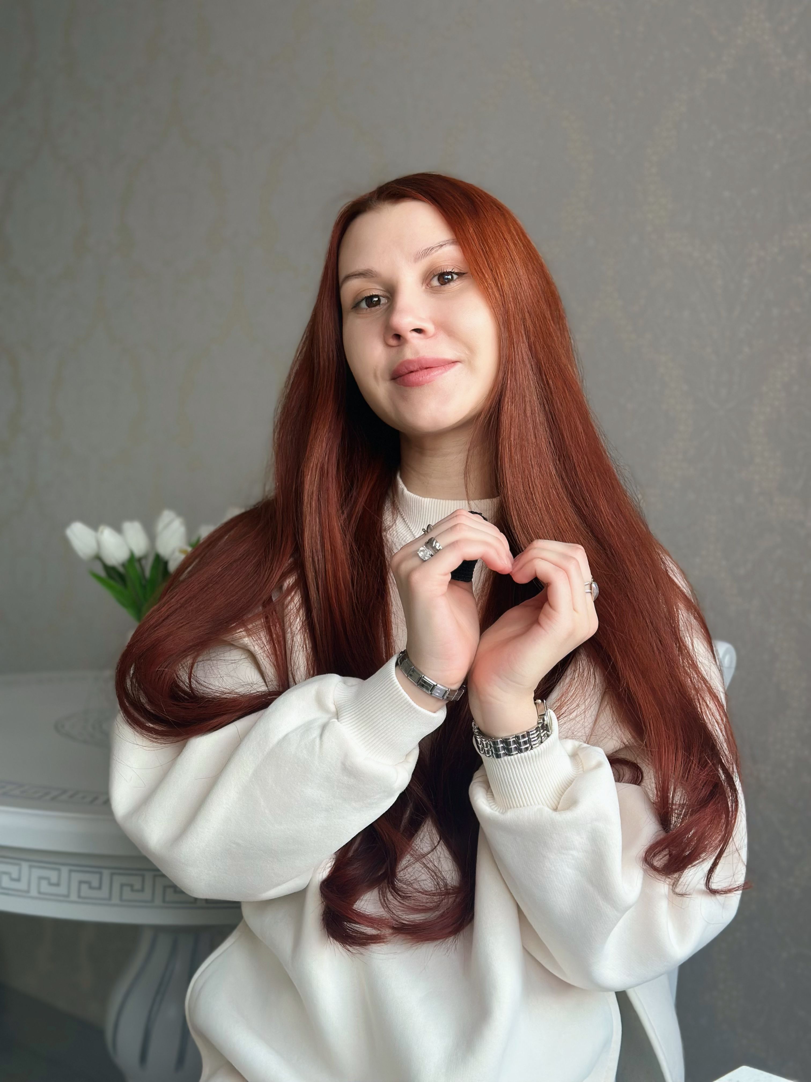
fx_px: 1499
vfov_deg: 39.7
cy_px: 541
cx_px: 406
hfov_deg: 30.3
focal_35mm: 48
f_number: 1.78
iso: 125
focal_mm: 6.86
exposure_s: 1/60
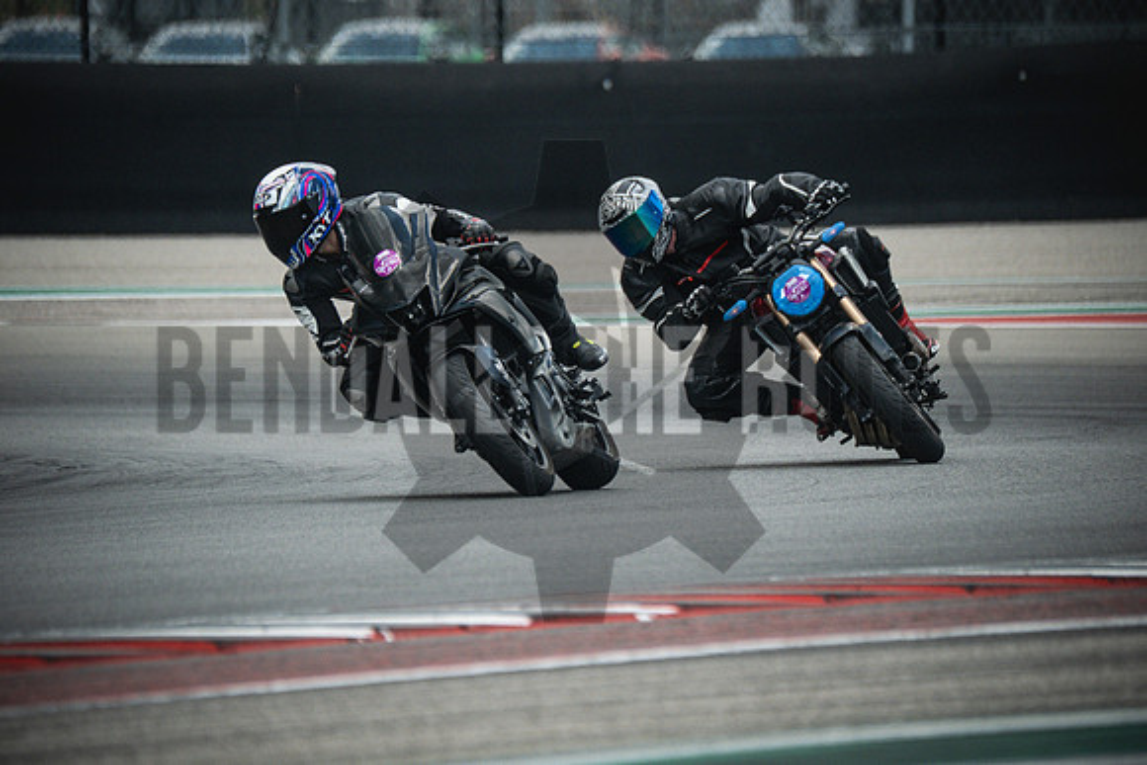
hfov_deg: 3.4
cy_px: 382
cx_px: 574
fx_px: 19120
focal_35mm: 600
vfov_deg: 2.3
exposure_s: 1/1600
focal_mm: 400
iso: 1600
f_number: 5.6
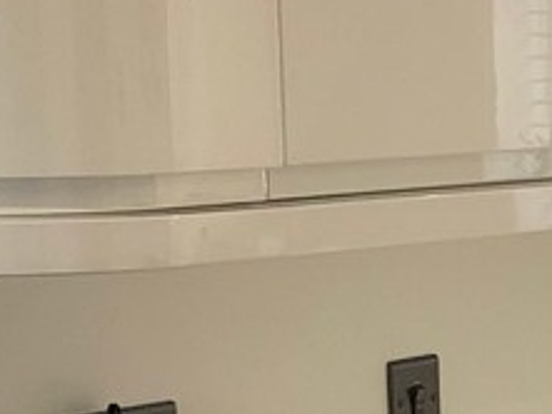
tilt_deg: -9.7
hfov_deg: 9.0
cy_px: 586
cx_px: 1181
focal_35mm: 203
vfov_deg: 7.2
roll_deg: +0.8
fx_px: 3239
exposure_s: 1/33
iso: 25
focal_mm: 3.99
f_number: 1.8
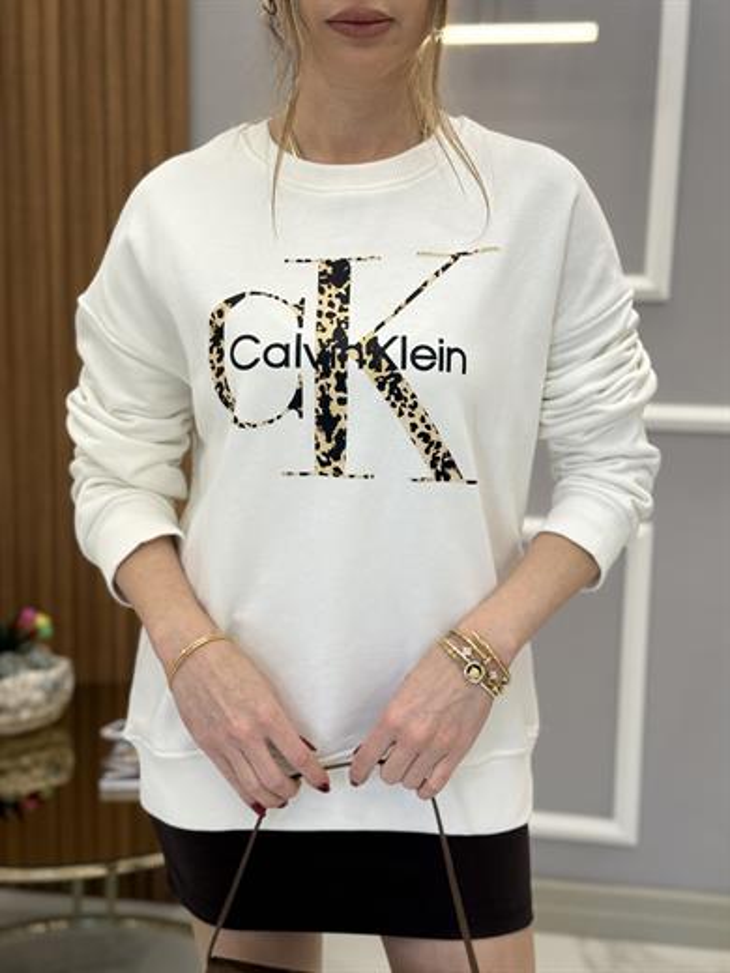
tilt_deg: -9.8
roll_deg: -1.4
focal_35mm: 48
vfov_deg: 39.7
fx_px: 1350
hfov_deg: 30.3
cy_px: 486
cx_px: 365
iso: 64
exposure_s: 1/173
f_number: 1.78
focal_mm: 6.76
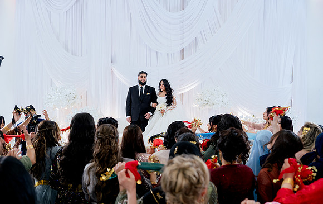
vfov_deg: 39.9
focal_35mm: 32
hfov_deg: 60.0
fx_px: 279
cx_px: 146
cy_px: 120
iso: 800
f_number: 2.8
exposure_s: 1/160
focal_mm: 28
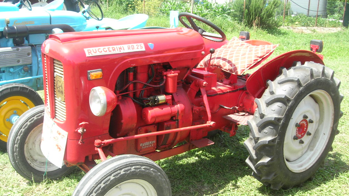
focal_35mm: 42
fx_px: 389
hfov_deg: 48.3
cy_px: 118
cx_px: 175
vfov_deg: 28.3
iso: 64
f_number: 4.8
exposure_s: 1/122
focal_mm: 7.8
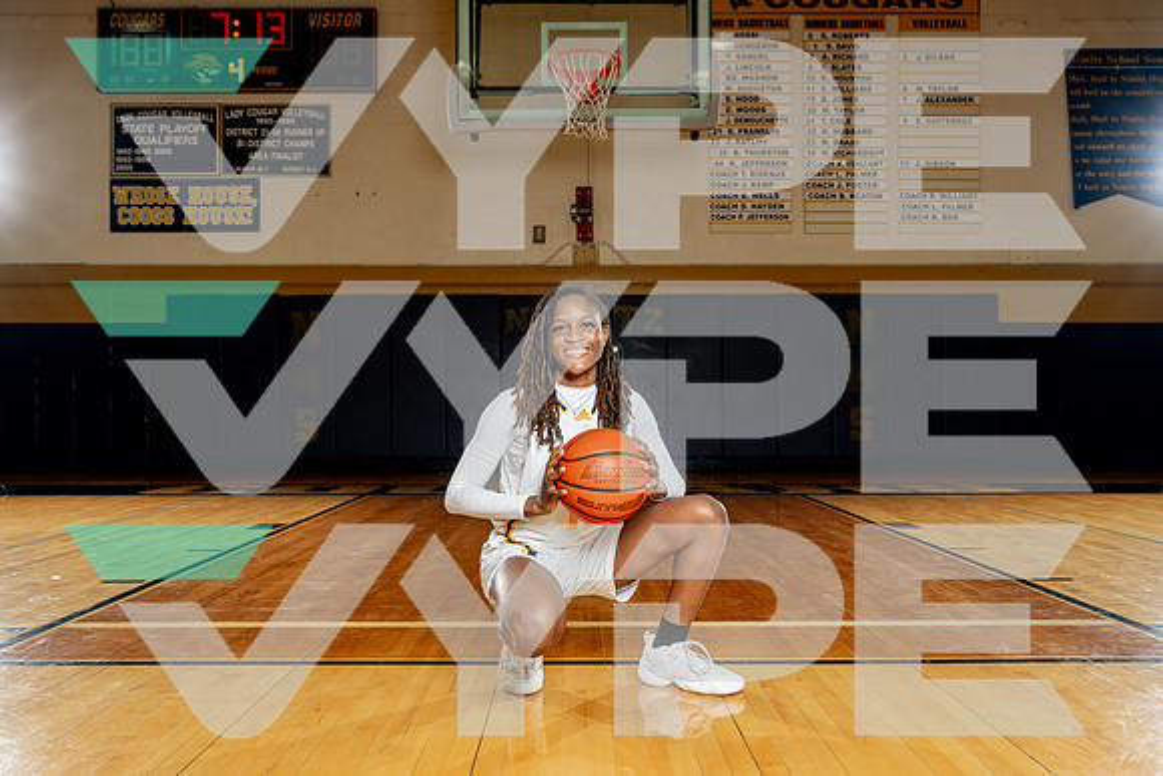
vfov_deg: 39.8
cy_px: 388
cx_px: 582
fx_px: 1073
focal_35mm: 33
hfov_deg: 56.9
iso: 640
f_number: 5.6
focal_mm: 33
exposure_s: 1/250
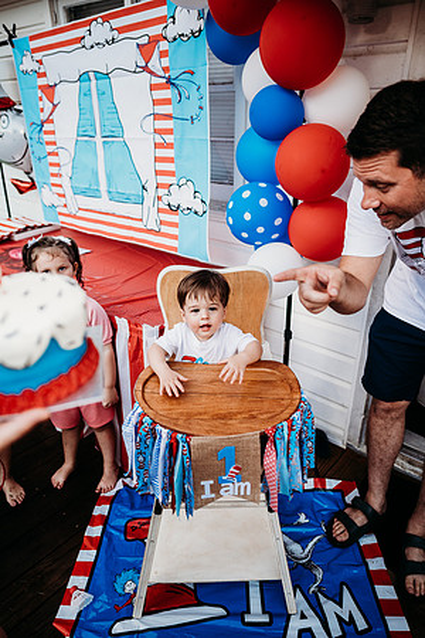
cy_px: 319
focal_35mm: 24
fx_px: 425
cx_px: 212
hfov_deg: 53.1
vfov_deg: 73.7
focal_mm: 24
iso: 400
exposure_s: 1/320
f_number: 2.5
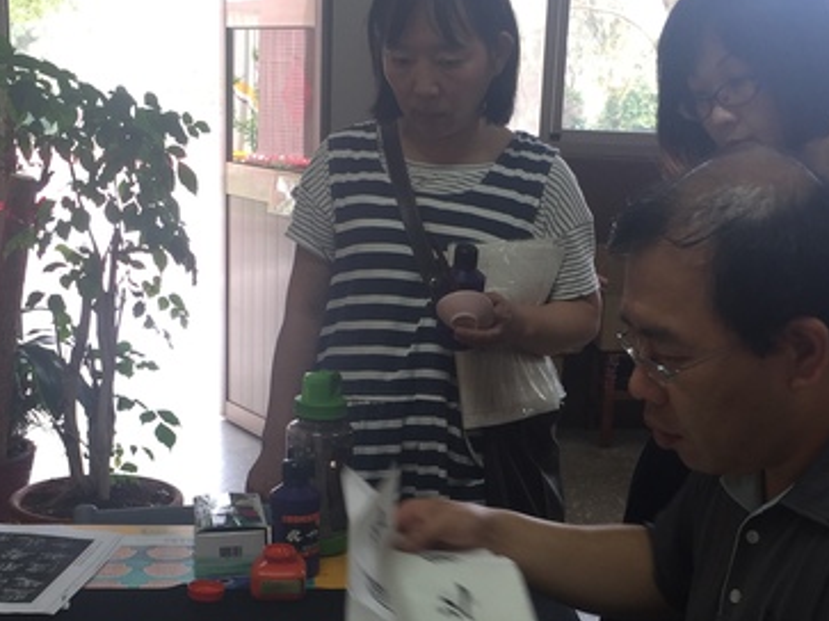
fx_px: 1341
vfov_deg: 25.7
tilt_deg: -15.4
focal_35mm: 56
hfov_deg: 34.3
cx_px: 470
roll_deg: -4.8
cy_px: 490
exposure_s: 1/40
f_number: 2.2
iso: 32
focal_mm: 4.15
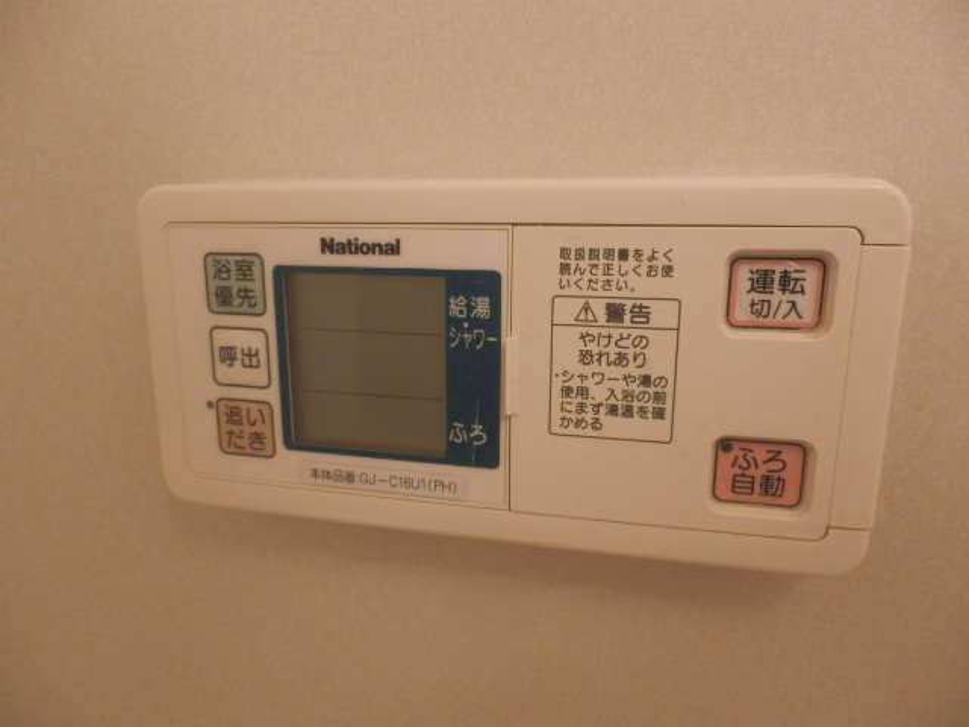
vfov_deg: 56.8
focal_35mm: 24
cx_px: 484
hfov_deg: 71.6
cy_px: 364
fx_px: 672
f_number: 3
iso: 800
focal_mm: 4.2
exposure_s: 1/20
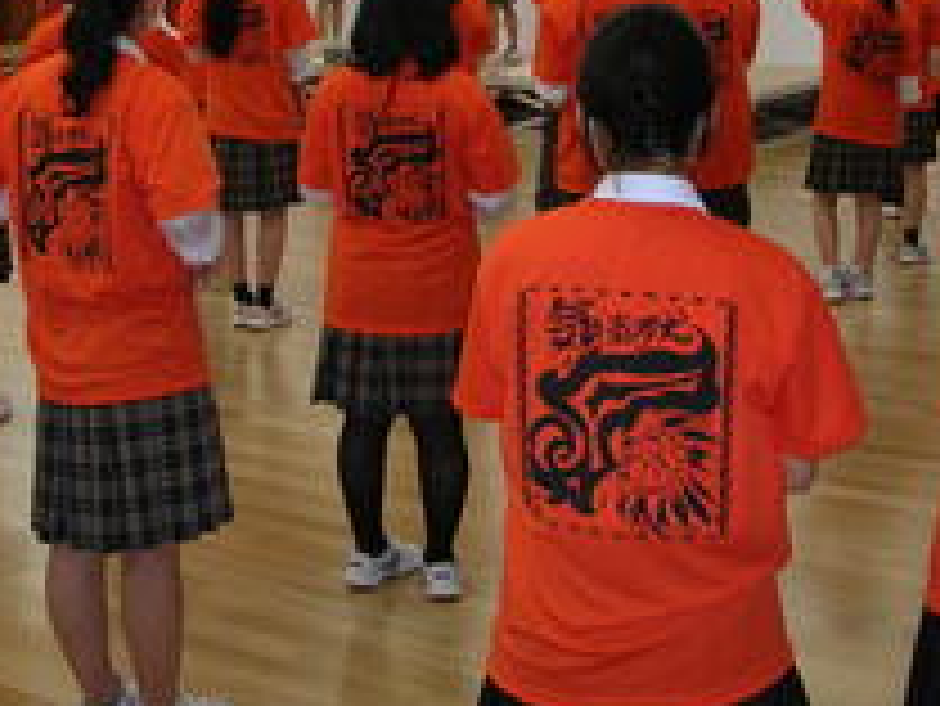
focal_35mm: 67
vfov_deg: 21.7
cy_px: 139
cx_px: 414
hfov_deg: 28.9
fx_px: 1820
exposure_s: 1/30
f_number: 2.8
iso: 50
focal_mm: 5.8
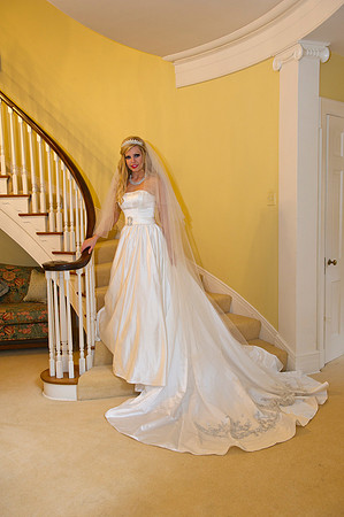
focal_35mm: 32
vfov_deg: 58.8
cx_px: 172
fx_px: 460
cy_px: 258
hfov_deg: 41.0
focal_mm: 32
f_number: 5.6
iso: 1250
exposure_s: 1/60
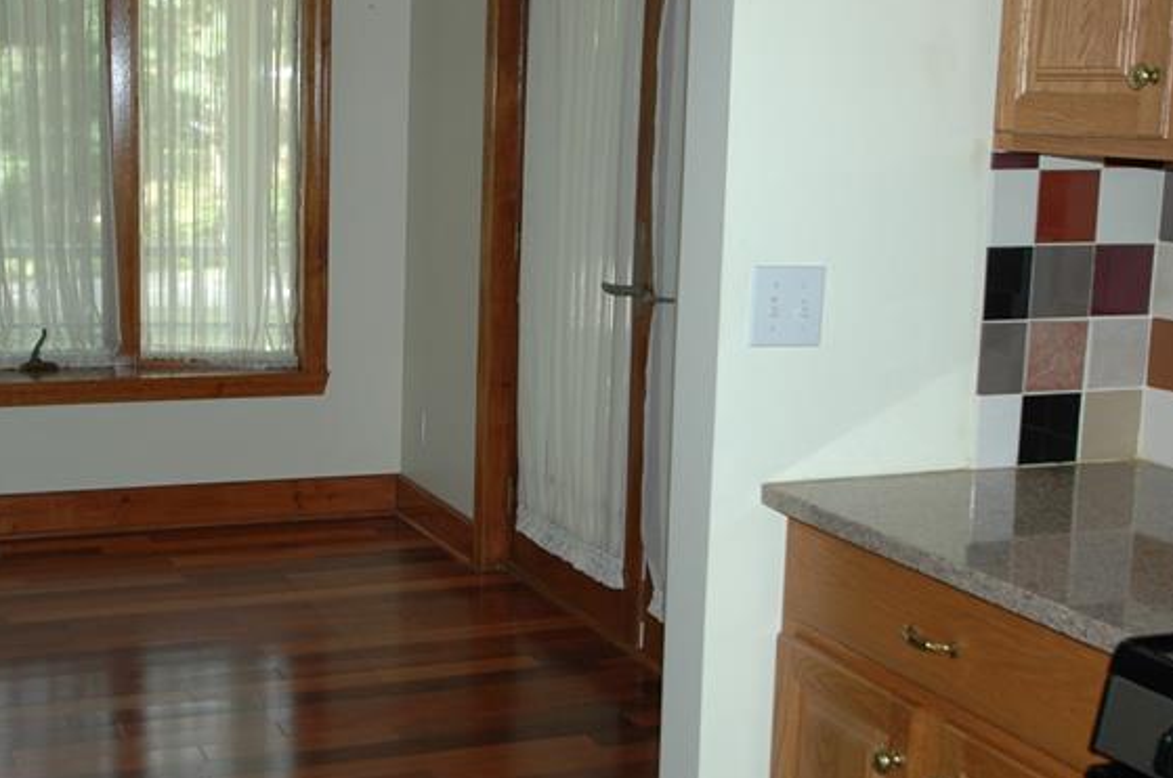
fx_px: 1789
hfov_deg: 36.0
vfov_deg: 24.5
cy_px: 398
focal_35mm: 55
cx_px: 415
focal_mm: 20
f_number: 3.5
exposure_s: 1/60
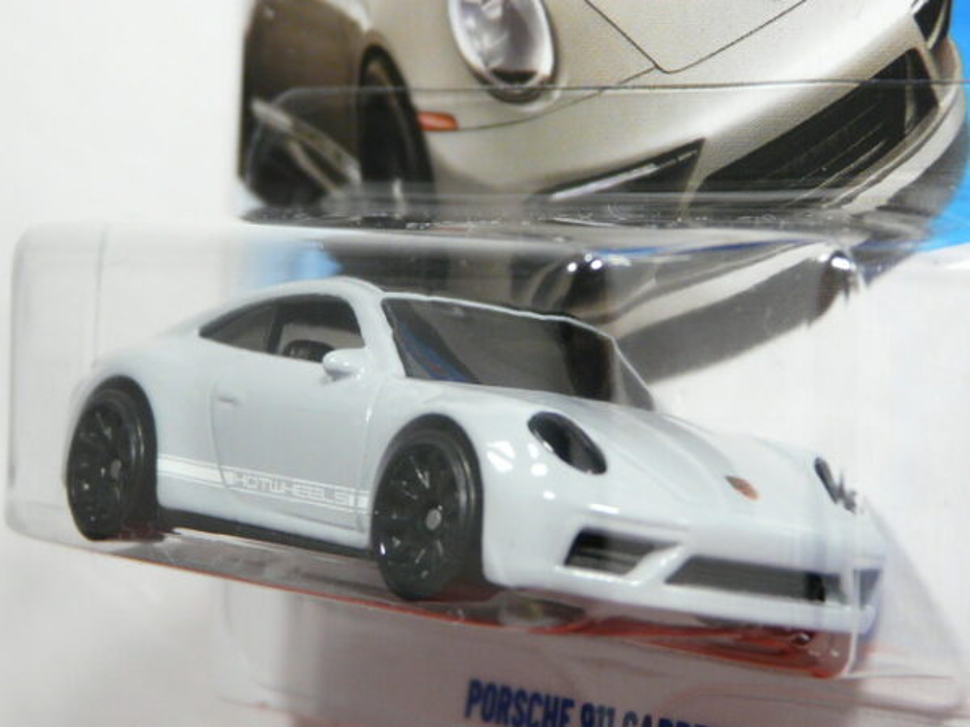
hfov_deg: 15.3
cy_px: 364
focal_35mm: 129
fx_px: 3615
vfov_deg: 11.5
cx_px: 485
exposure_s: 1/50
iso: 160
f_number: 3.2
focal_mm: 13.3
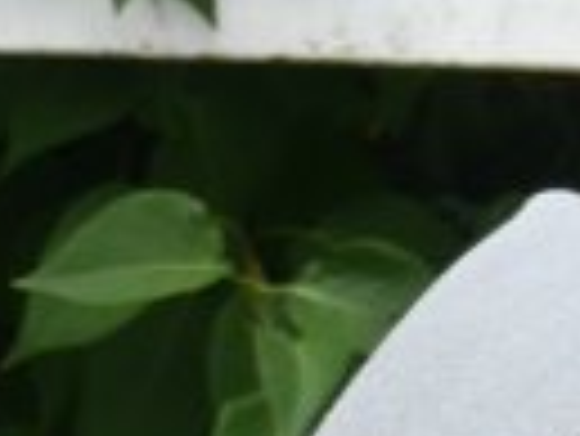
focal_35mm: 423
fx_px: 7098
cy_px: 1757
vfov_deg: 3.4
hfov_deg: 4.6
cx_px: -746
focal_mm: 31.5
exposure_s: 1/250
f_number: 5.6
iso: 140
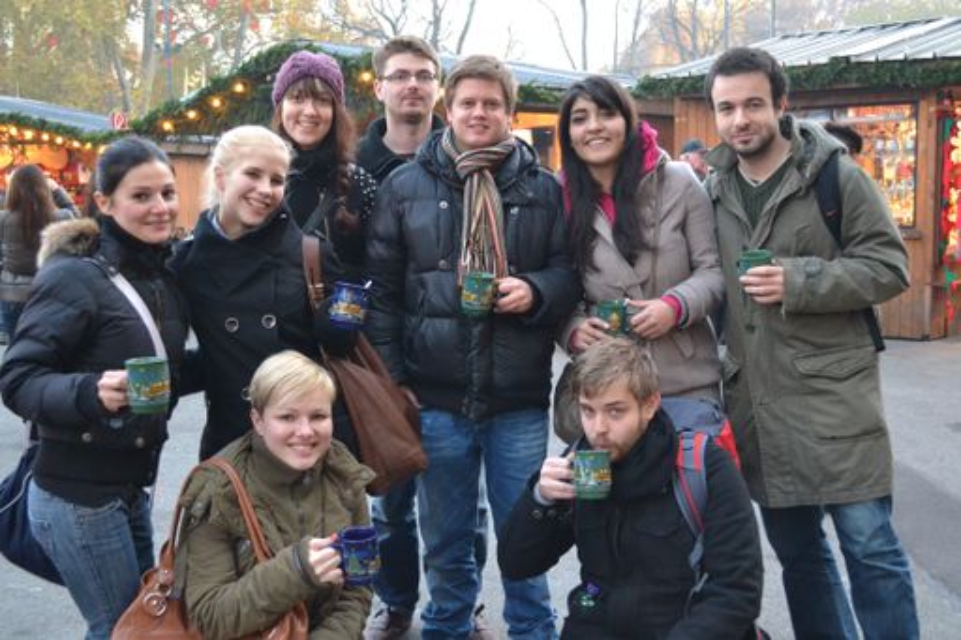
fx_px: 1121
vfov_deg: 31.9
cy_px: 320
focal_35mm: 42
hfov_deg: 46.4
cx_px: 480
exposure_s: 1/60
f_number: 4.5
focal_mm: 28
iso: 2200
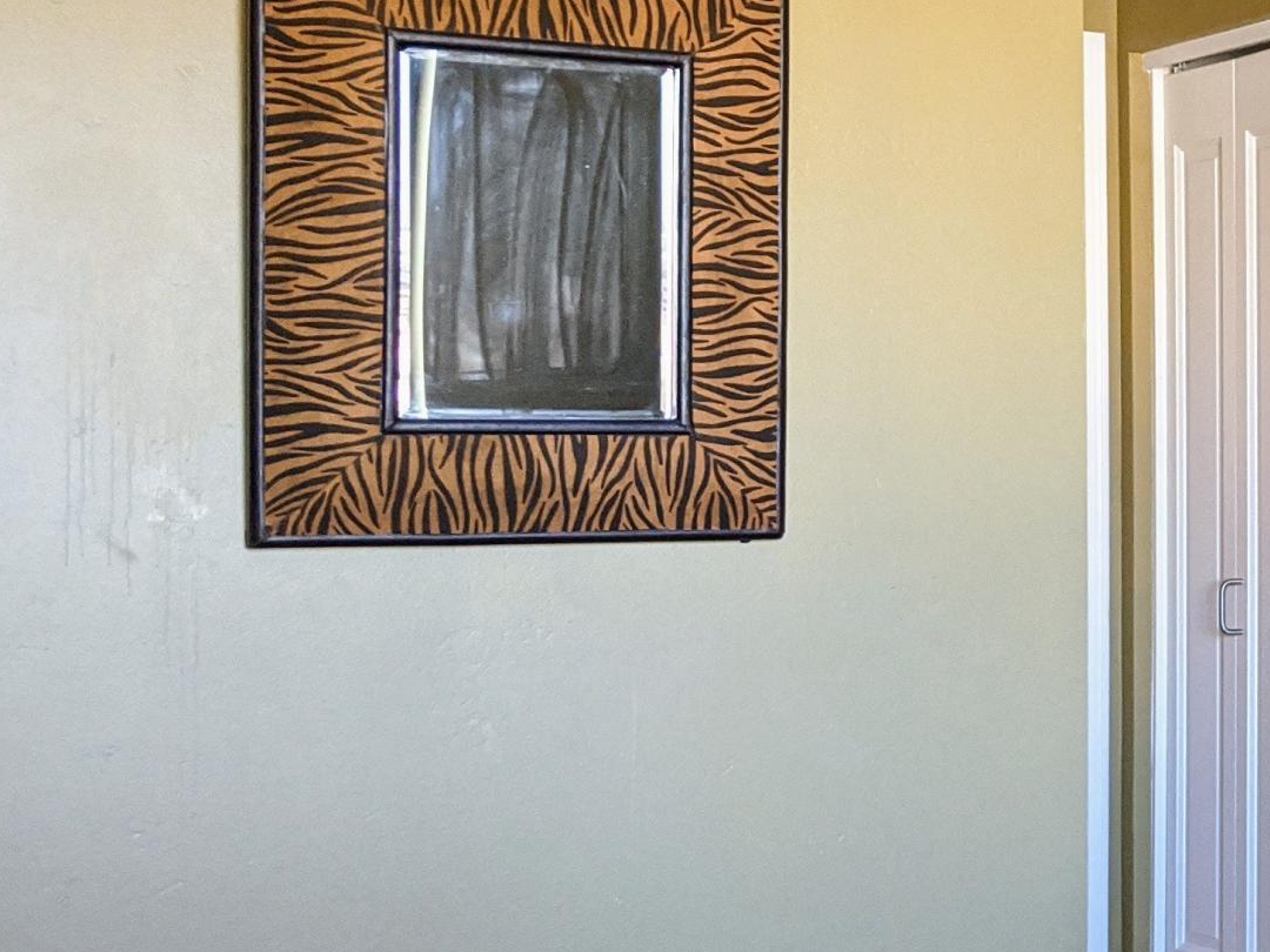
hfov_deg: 23.7
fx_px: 2752
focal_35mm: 75
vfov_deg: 19.6
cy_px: 465
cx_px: 1528
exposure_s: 1/60
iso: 243
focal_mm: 4.44
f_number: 1.8
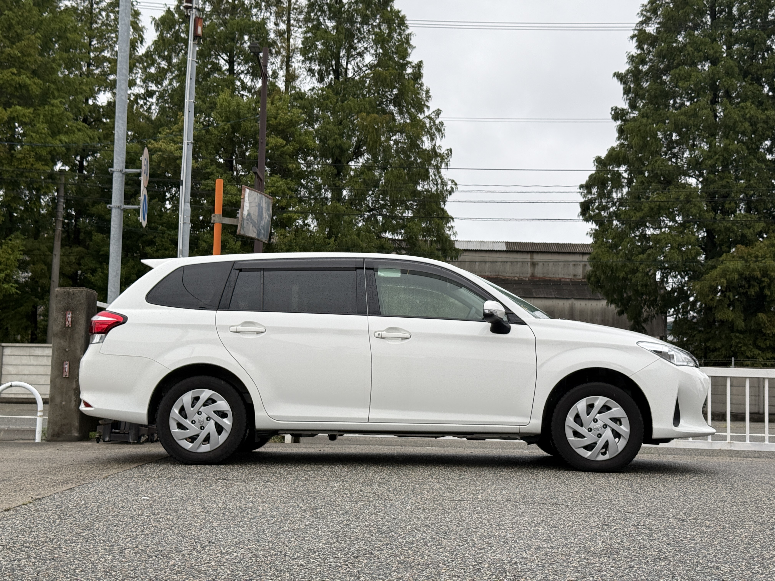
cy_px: 290
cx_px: 388
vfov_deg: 30.3
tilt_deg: +4.9
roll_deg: -1.7
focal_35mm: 48
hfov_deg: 39.7
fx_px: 1075
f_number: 1.78
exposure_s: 1/620
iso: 64
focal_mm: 6.76
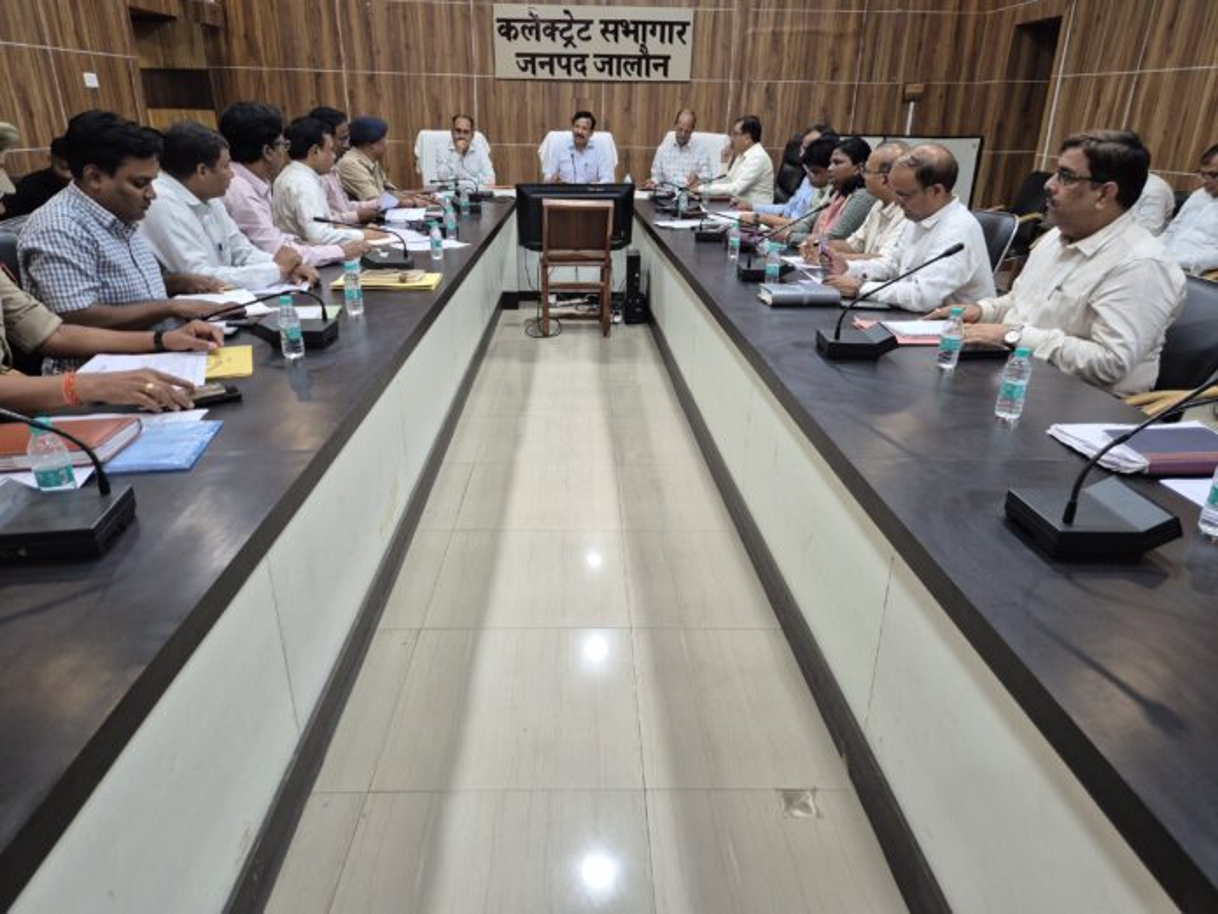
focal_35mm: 23
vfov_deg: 58.9
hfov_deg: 73.9
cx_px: 609
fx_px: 809
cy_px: 457
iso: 250
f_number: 1.8
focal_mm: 5.4
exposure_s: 1/100
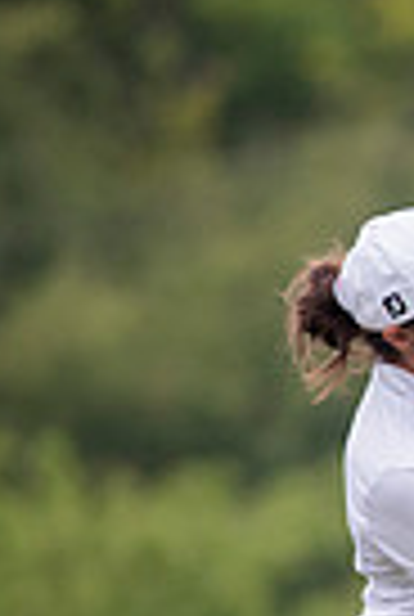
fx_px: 21727
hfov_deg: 1.1
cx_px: 1220
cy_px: 555
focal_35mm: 1266
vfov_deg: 1.6
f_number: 4
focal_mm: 300
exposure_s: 1/800
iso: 1000
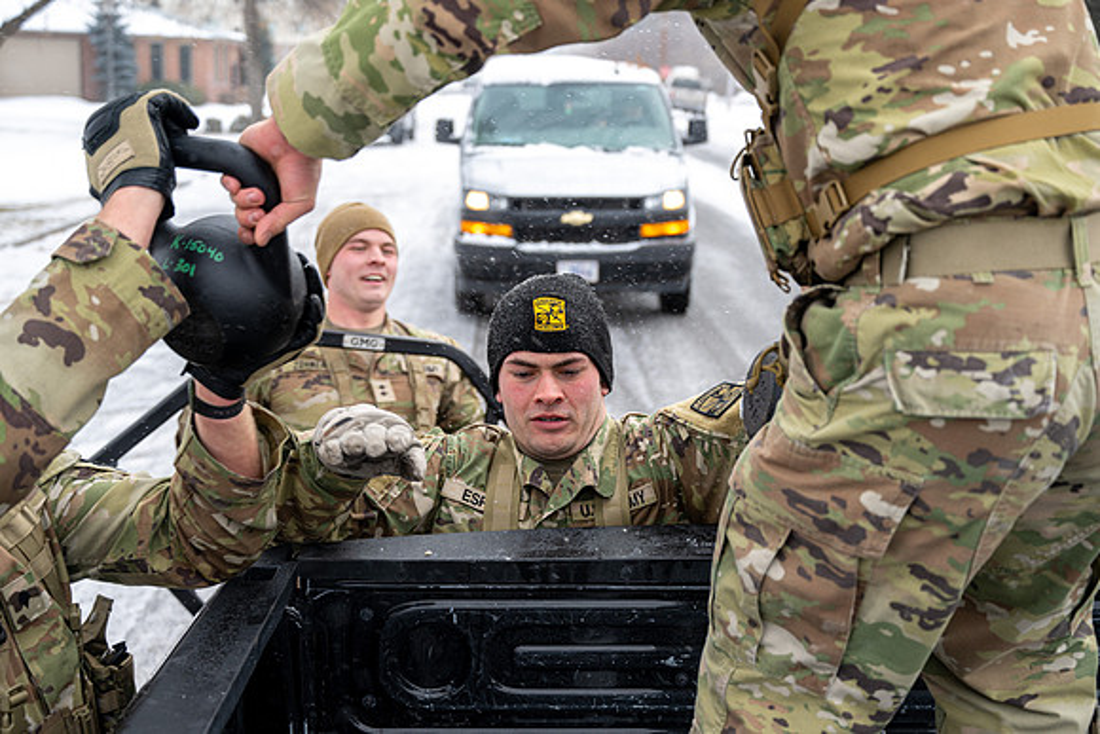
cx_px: 578
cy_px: 386
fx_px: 1510
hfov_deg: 40.0
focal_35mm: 49
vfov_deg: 27.3
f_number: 4
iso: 100
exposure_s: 1/320
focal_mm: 47
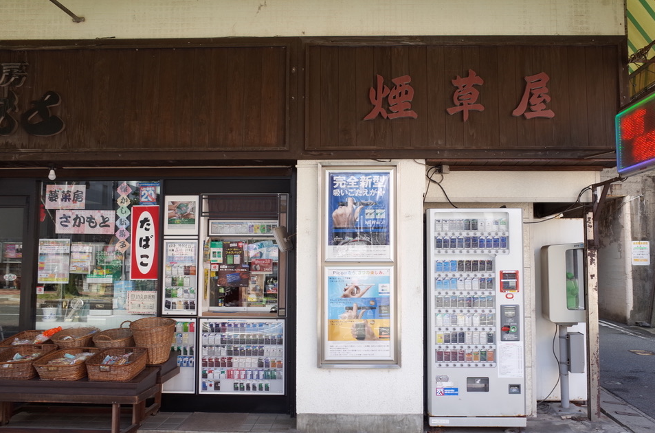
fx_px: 581
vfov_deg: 40.9
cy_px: 225
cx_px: 370
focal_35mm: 32
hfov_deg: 58.6
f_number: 4
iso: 100
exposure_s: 1/60
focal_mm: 18.3
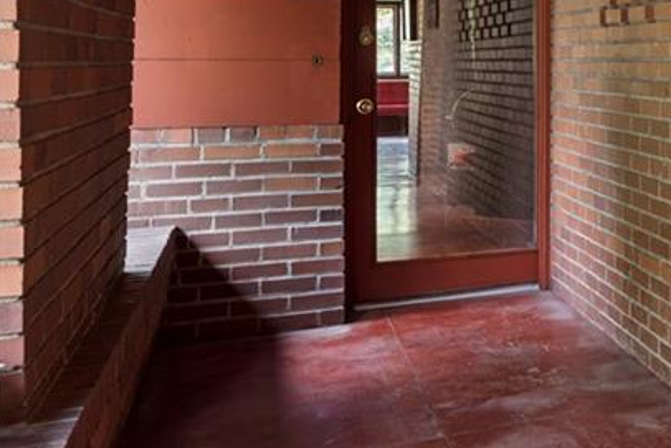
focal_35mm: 53
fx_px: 988
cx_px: 841
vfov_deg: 25.0
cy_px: 72
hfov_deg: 30.6
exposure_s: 1/4
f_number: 7.1
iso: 50
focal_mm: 21
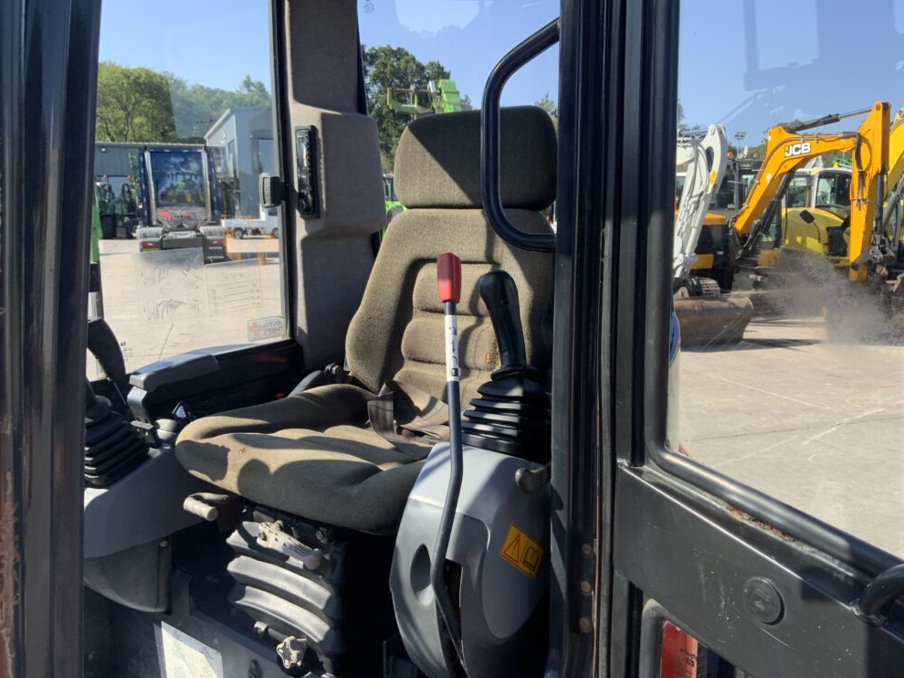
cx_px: 465
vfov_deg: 46.8
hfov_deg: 60.0
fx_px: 783
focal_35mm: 30
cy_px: 341
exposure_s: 1/700
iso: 16
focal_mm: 3
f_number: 1.8
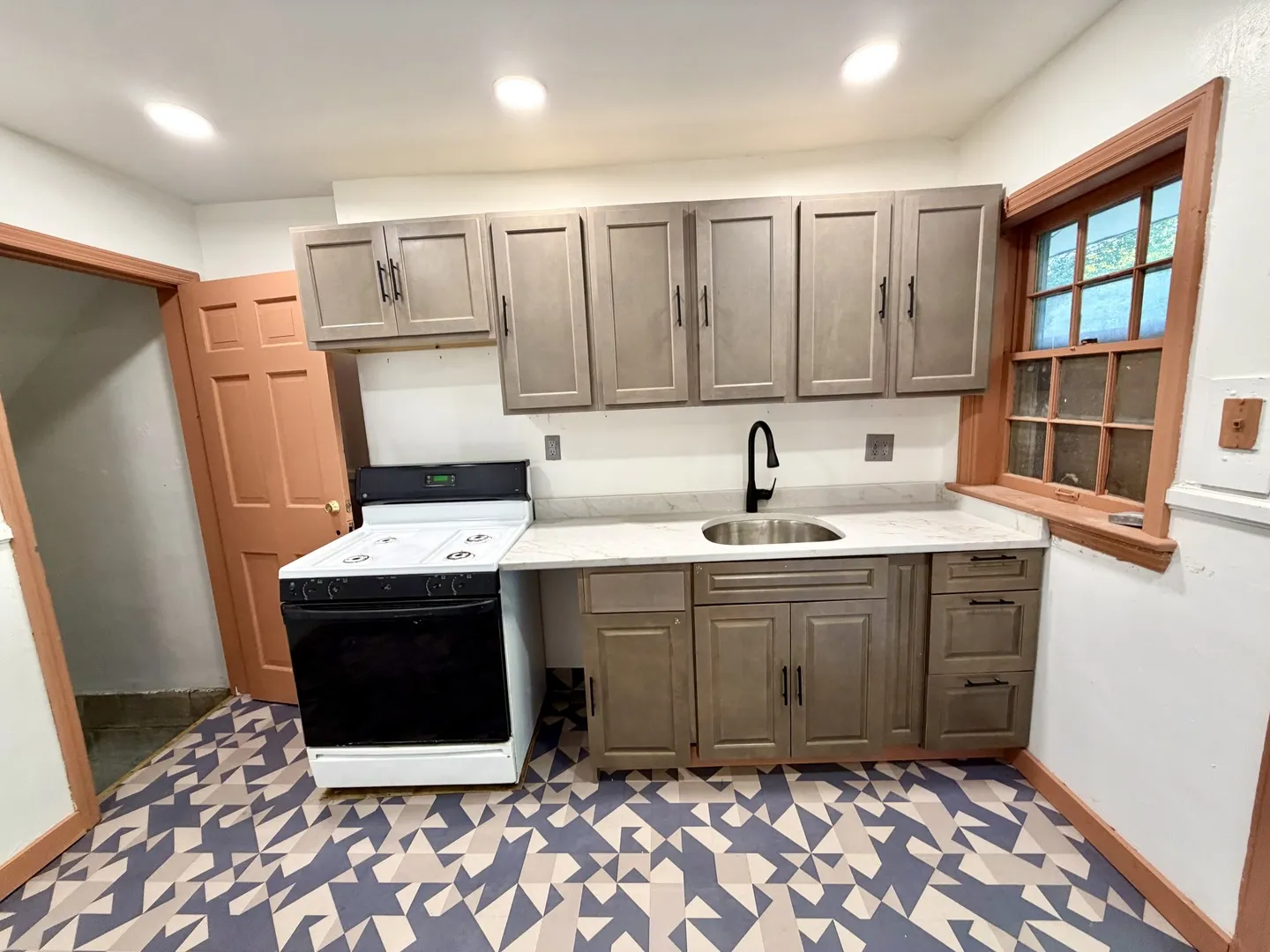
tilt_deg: -7.8
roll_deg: +3.0
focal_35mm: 14
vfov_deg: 85.7
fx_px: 514
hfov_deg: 102.1
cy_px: 476
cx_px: 635
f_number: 2.2
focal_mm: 2.22
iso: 250
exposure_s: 1/60
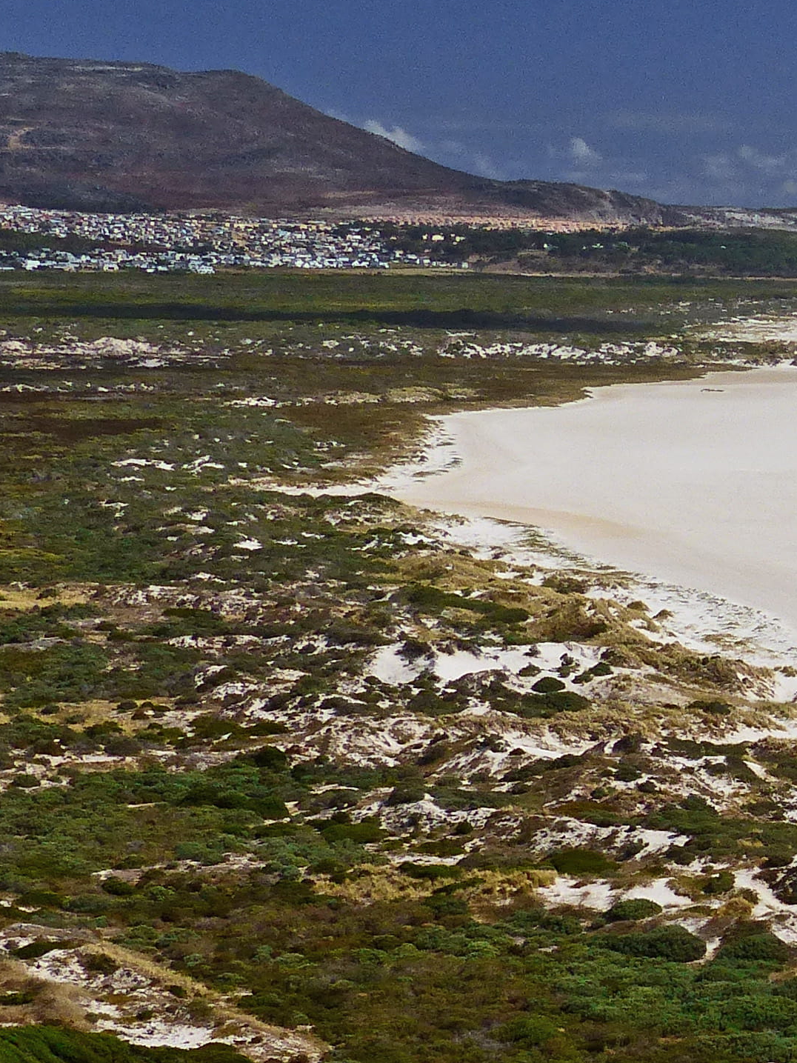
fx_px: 4022
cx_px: 1391
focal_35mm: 131
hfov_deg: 10.7
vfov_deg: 15.0
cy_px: 810
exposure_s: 1/800
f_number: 4
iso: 100
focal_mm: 8.4
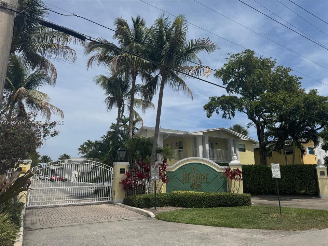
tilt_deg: +12.5
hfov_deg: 71.6
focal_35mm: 24
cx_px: 164
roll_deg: +0.9
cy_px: 123
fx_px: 227
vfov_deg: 56.8
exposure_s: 1/7937
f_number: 1.78
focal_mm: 6.76
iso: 80
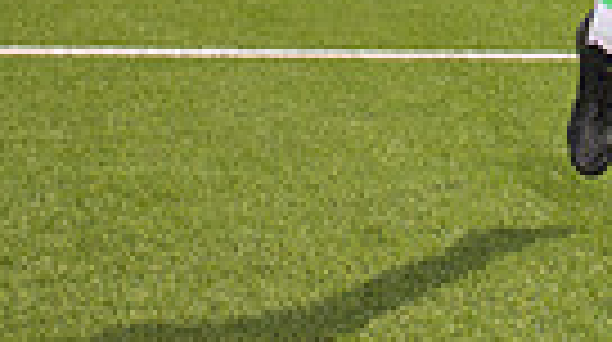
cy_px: -531
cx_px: 657
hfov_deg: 19.8
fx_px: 1685
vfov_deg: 9.9
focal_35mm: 104
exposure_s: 1/320
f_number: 7.1
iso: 125
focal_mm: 30
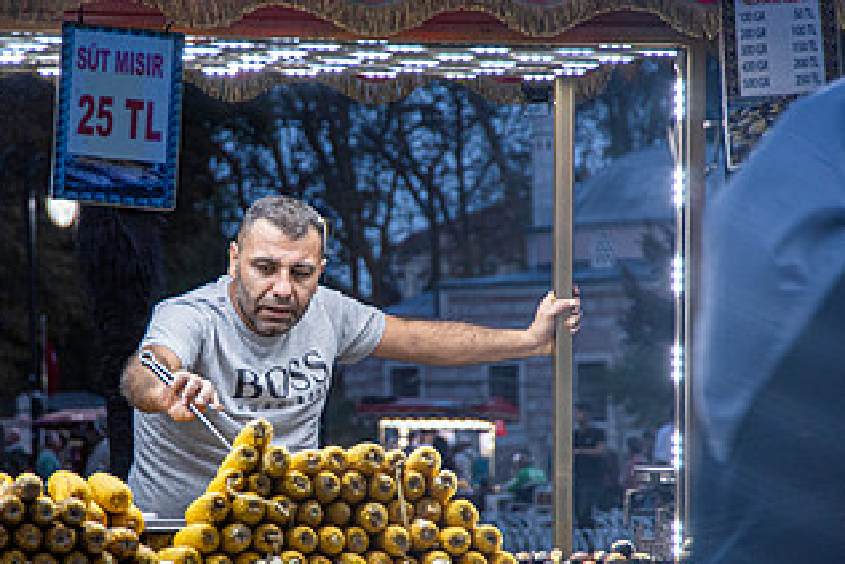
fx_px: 5166
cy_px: 357
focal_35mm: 220
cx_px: 310
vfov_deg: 6.3
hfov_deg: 9.3
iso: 800
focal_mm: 120
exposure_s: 1/60
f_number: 6.3
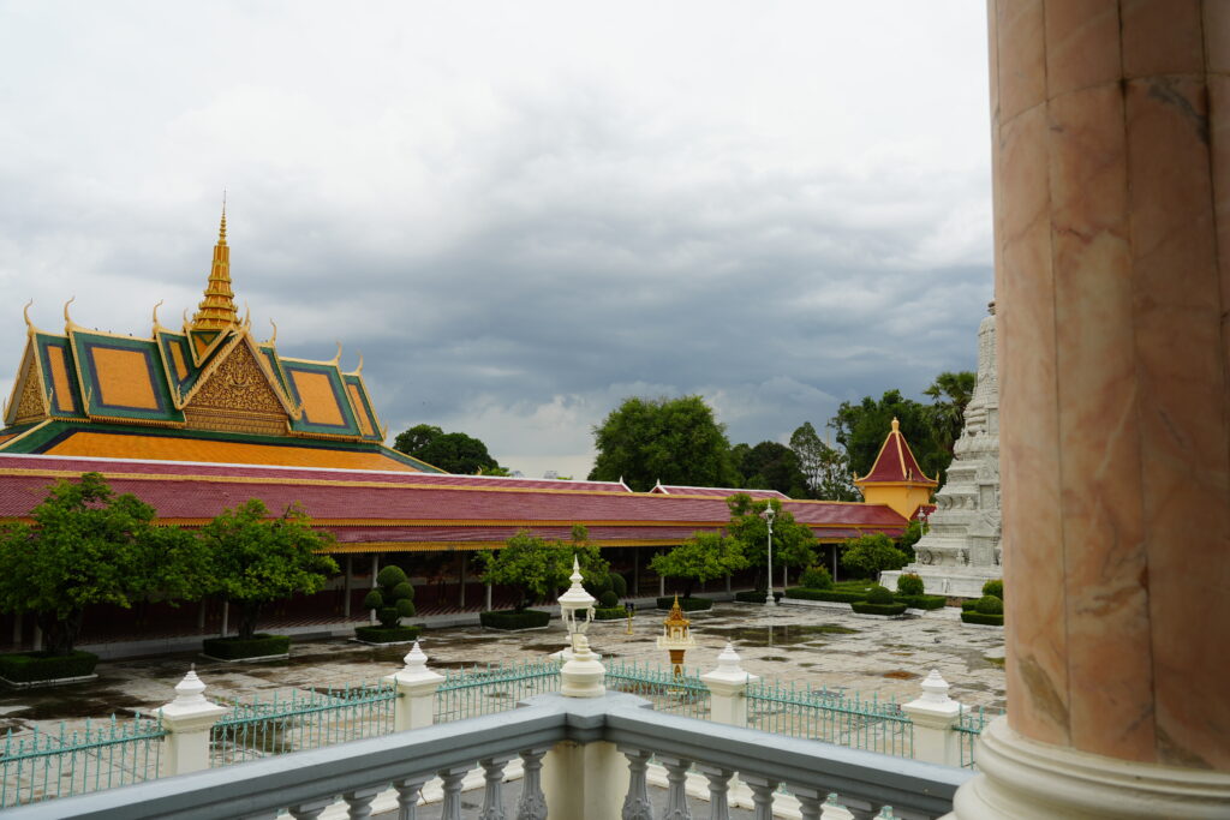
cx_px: 615
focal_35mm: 27
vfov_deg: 47.9
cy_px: 410
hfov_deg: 67.4
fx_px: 923
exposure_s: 1/80
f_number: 5.6
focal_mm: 27
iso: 100
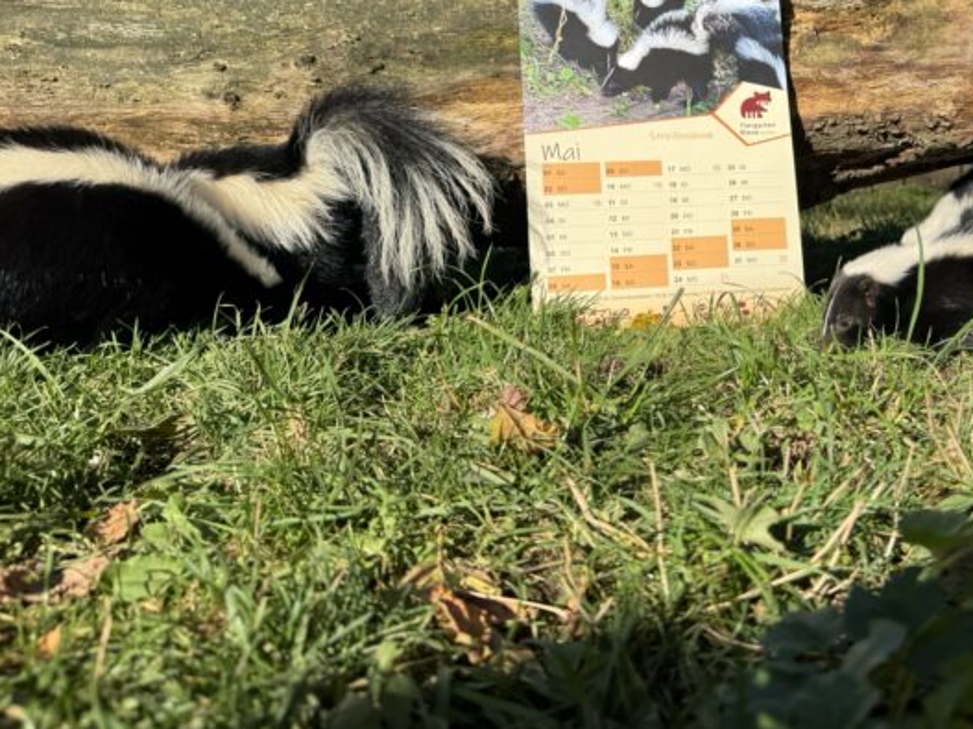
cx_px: 703
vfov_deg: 40.1
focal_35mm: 35
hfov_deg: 50.9
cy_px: 234
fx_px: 984
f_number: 1.78
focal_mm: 6.76
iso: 80
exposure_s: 1/2710
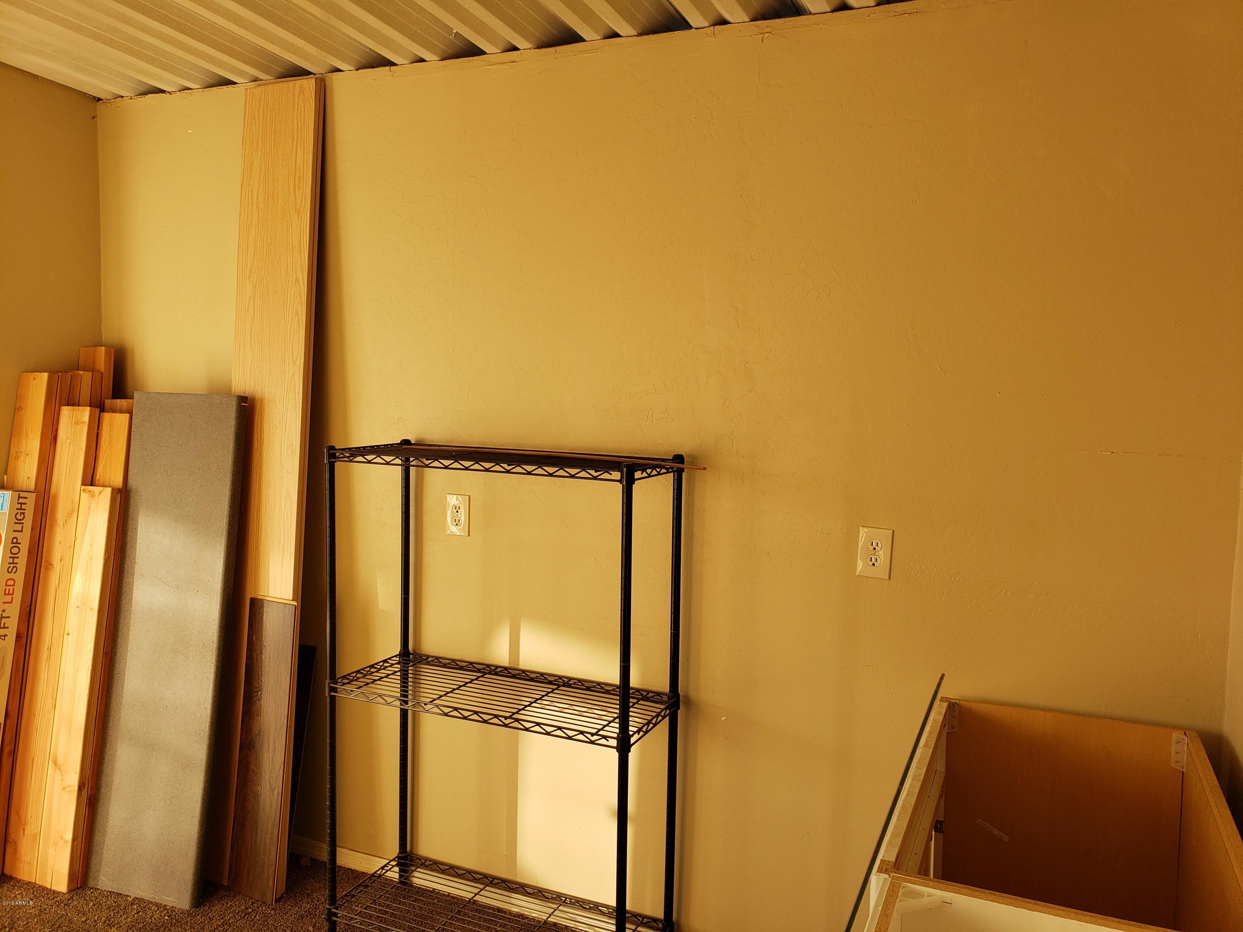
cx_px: 622
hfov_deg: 67.3
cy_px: 466
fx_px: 934
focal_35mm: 26
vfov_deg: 53.1
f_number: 2.4
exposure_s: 1/138
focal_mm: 4.3
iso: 50
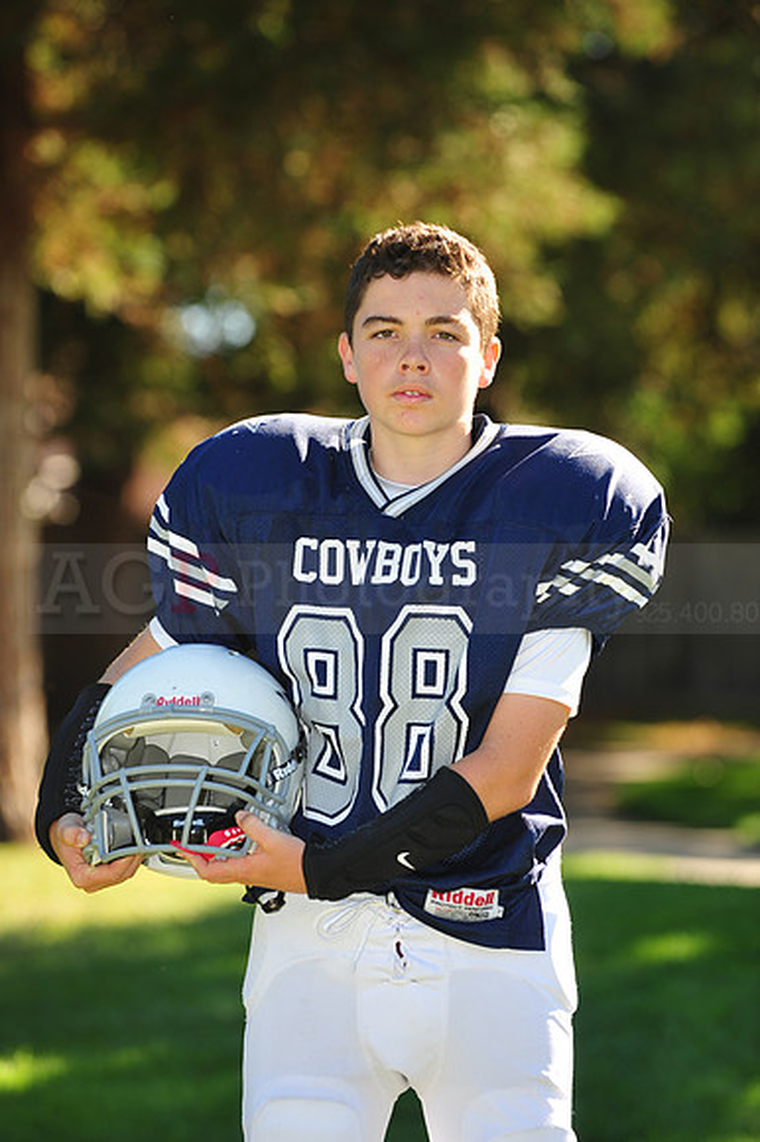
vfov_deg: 11.4
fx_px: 5706
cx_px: 380
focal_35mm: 180
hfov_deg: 7.6
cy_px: 571
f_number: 4.5
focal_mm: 180
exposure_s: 1/320
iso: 200
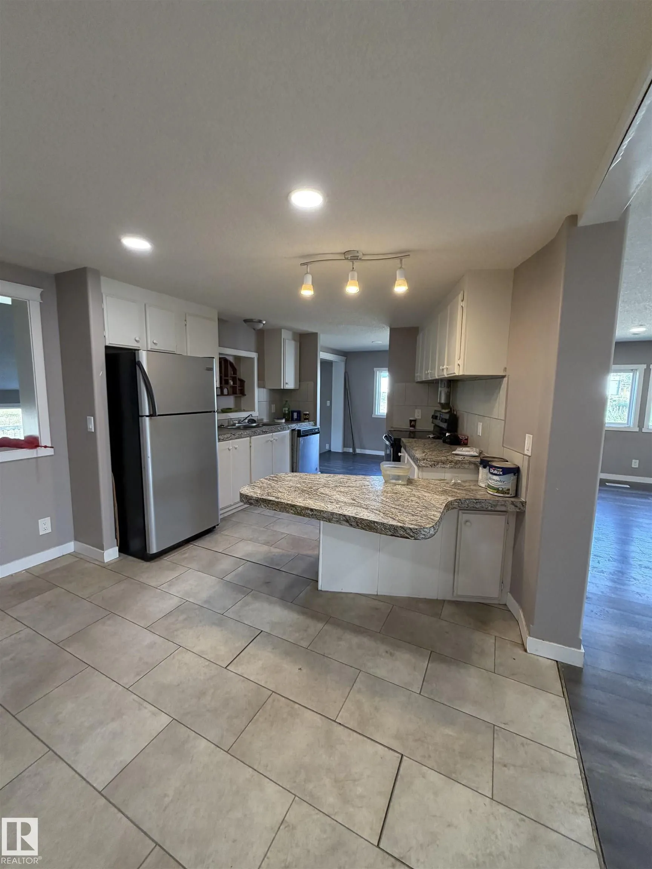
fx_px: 352
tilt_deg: -6.6
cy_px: 434
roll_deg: -0.2
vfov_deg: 102.1
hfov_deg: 85.7
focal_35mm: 14
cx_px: 326
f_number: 2.2
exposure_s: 1/60
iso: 200
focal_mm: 2.22
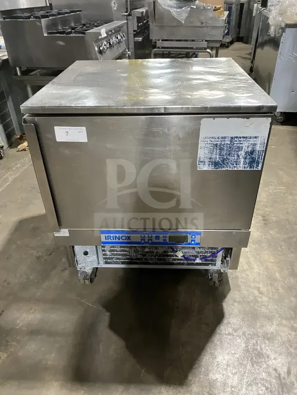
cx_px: 148
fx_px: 297
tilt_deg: -32.8
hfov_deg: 53.1
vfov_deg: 67.3
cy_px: 198
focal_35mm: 26
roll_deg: +1.4
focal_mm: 4.25
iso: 400
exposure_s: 1/60
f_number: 1.8
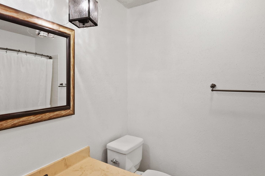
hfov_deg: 79.8
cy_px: 80
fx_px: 155
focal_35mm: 21
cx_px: 101
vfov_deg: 59.4
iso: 640
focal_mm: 10.5
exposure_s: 1/1.67
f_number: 9
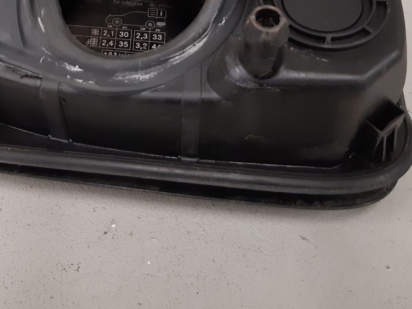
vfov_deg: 27.5
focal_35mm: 51
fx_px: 607
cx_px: 83
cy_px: 26
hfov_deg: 36.2
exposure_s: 1/50
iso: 200
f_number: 1.7
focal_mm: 3.93
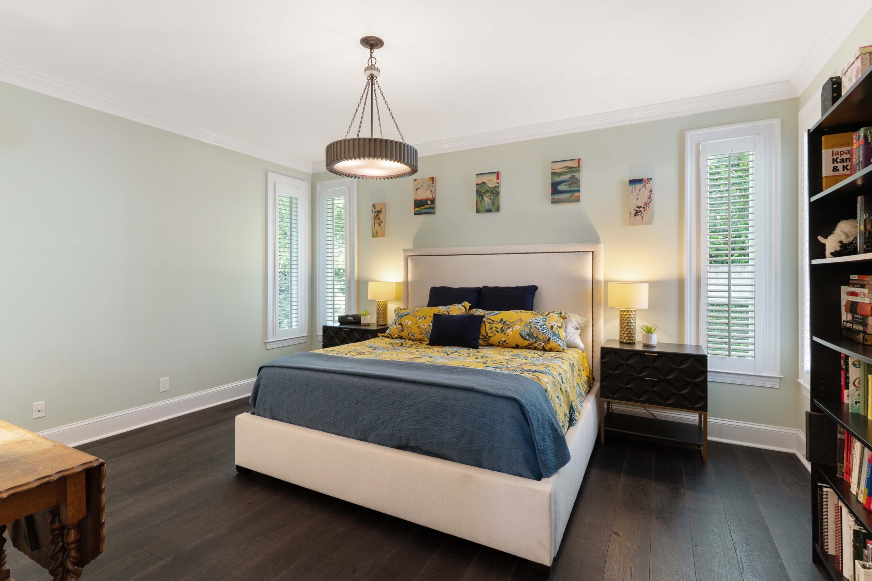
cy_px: 290
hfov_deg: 93.3
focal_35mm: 17
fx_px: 412
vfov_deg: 70.4
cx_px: 436
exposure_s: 1/1.25
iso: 200
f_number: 8
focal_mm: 17
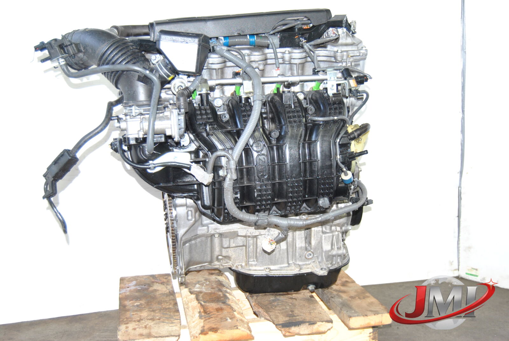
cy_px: 170
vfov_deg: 29.0
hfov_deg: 42.3
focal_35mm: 46
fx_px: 658
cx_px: 254
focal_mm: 31
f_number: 4.2
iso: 400
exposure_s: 1/60
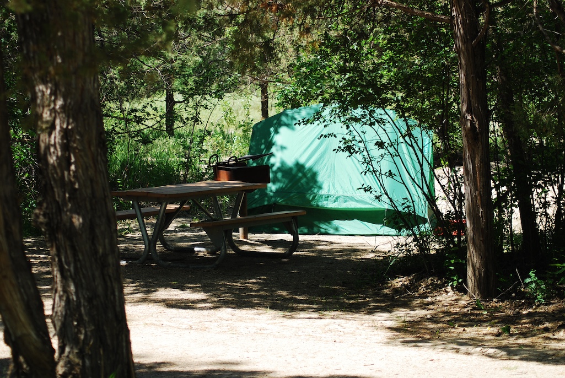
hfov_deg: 19.4
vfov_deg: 13.1
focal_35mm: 105
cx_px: 282
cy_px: 189
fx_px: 1650
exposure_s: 1/200
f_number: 5
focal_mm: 70
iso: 100
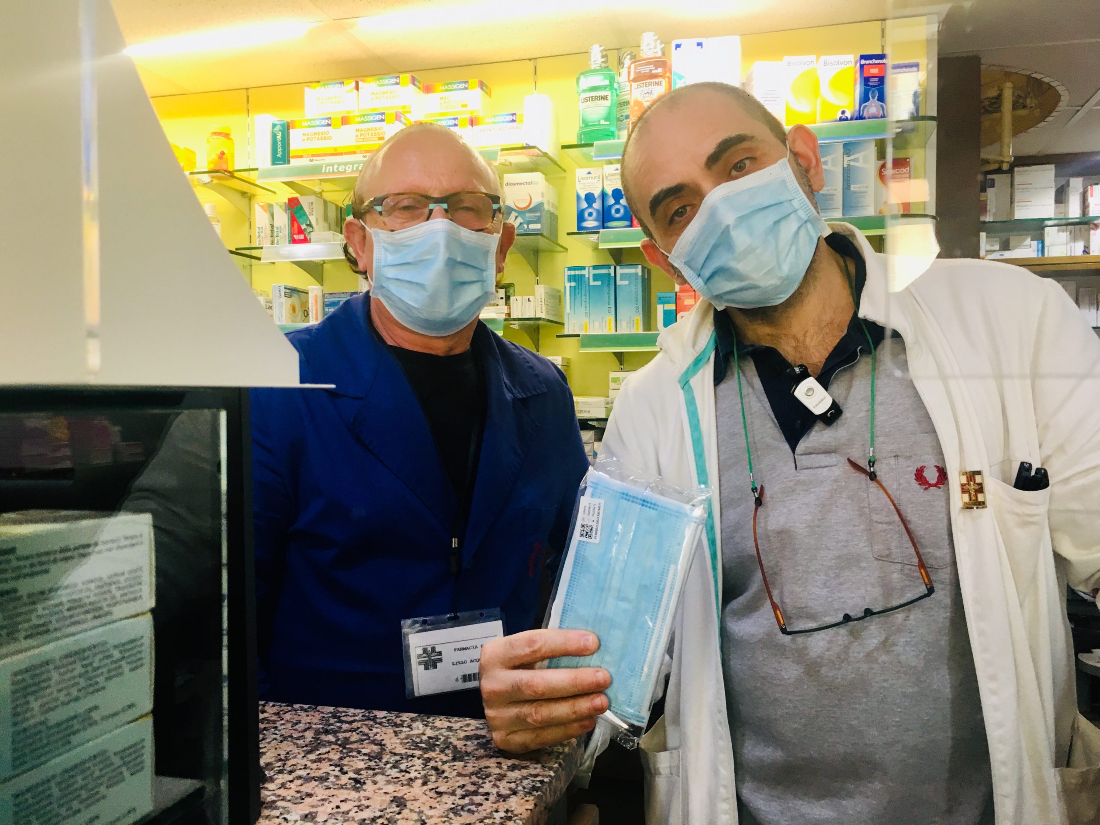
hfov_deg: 61.7
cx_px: 550
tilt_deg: -0.2
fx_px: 922
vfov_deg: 48.2
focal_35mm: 29
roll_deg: -0.4
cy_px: 412
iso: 50
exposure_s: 1/33
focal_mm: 4.15
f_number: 2.2
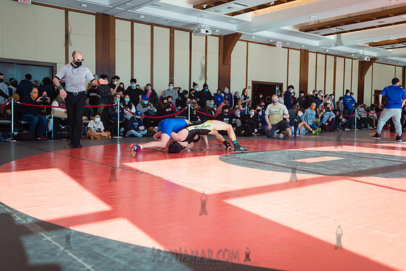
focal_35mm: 35
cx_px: 203
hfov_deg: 54.4
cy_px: 136
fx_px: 395
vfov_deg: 37.9
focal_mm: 35
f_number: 2.8
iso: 400
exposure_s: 1/400
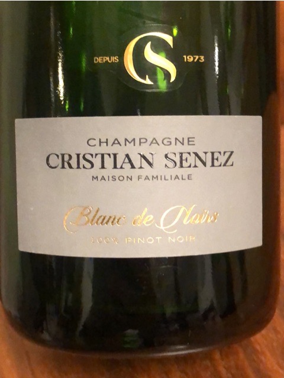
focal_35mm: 64
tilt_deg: -41.0
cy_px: 189
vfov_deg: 30.3
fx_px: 700
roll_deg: +3.8
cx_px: 142
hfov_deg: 22.9
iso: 800
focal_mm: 4
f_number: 1.8
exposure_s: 1/40
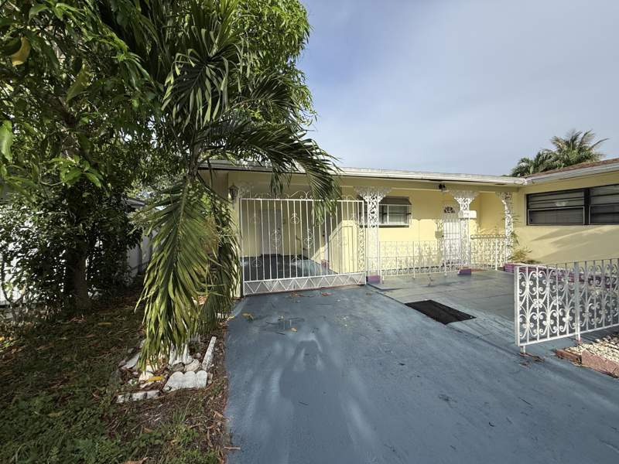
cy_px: 232
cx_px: 310
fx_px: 250
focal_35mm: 14
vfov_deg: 85.7
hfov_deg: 102.1
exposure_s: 1/1656
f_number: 2.2
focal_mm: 2.22
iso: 50
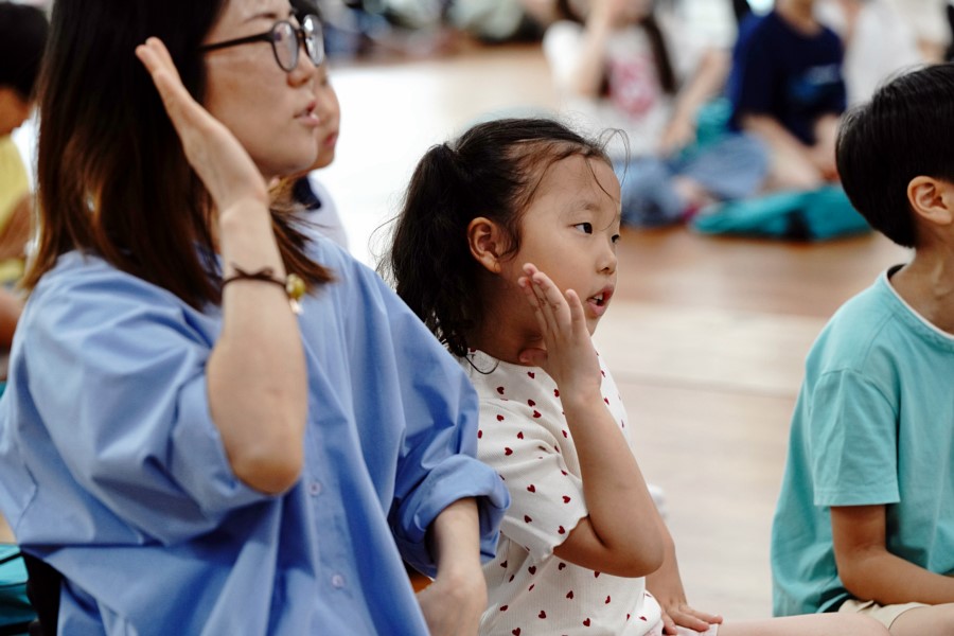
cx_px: 477
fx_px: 3789
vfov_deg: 9.6
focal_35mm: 143
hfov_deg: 14.3
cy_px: 318
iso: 2000
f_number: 4.5
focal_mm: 143
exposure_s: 1/160
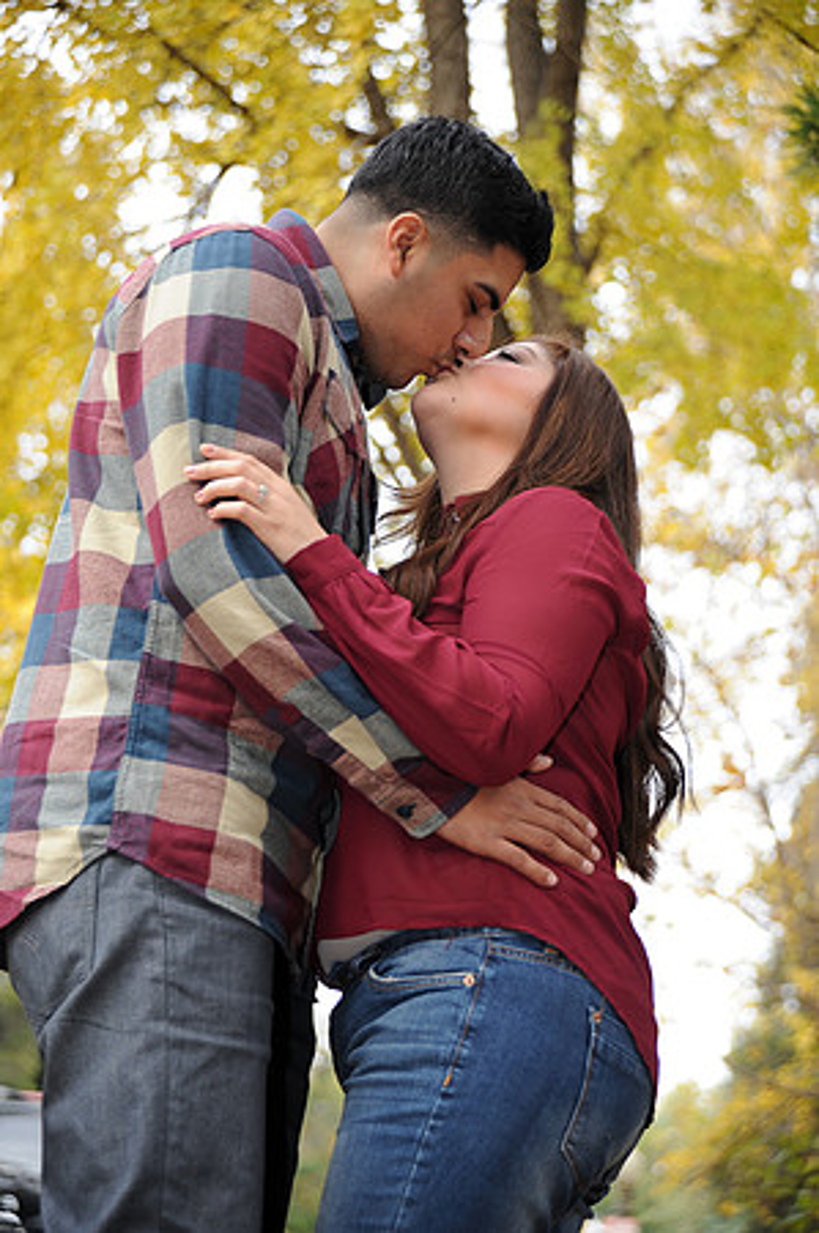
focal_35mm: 85
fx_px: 2907
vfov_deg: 23.9
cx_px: 410
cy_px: 616
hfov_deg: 16.0
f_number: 4.5
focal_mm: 85
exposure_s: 1/100
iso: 250
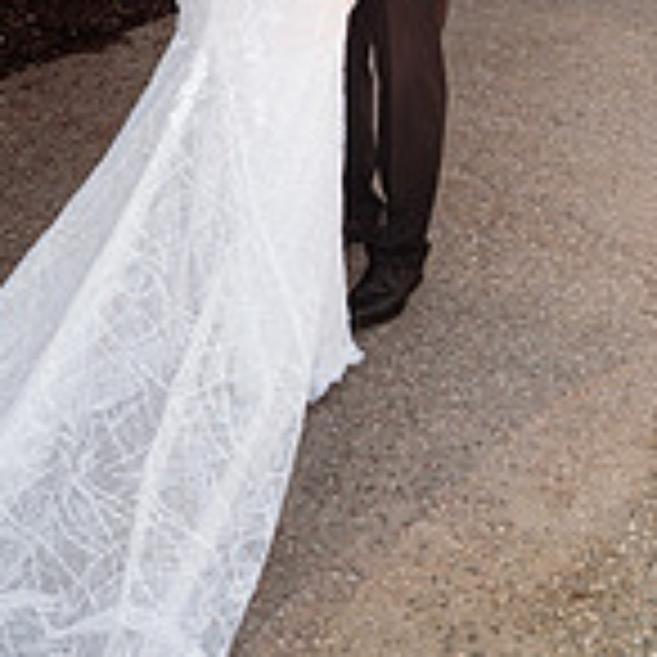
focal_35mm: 63
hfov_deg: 27.3
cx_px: 338
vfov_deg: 23.9
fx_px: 1353
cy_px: -207
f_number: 2.8
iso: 160
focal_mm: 24
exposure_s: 1/400
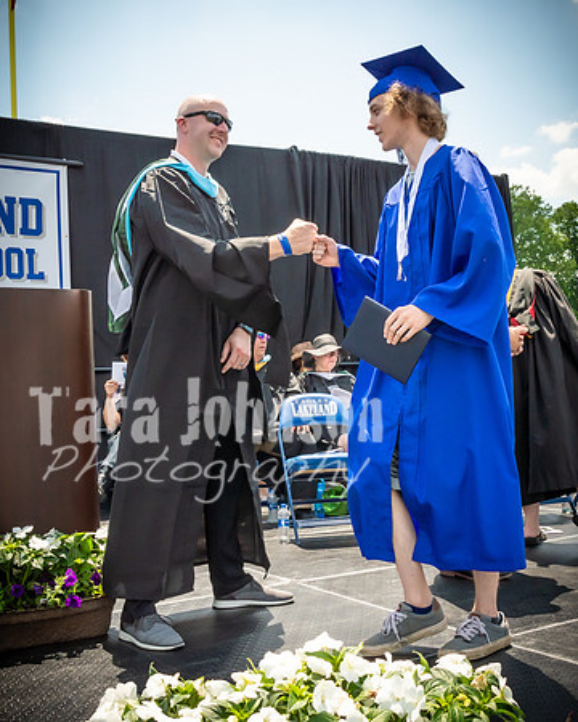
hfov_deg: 36.0
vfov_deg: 44.4
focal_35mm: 41
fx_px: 886
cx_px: 342
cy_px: 369
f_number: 7.1
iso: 200
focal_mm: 17
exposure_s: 1/800
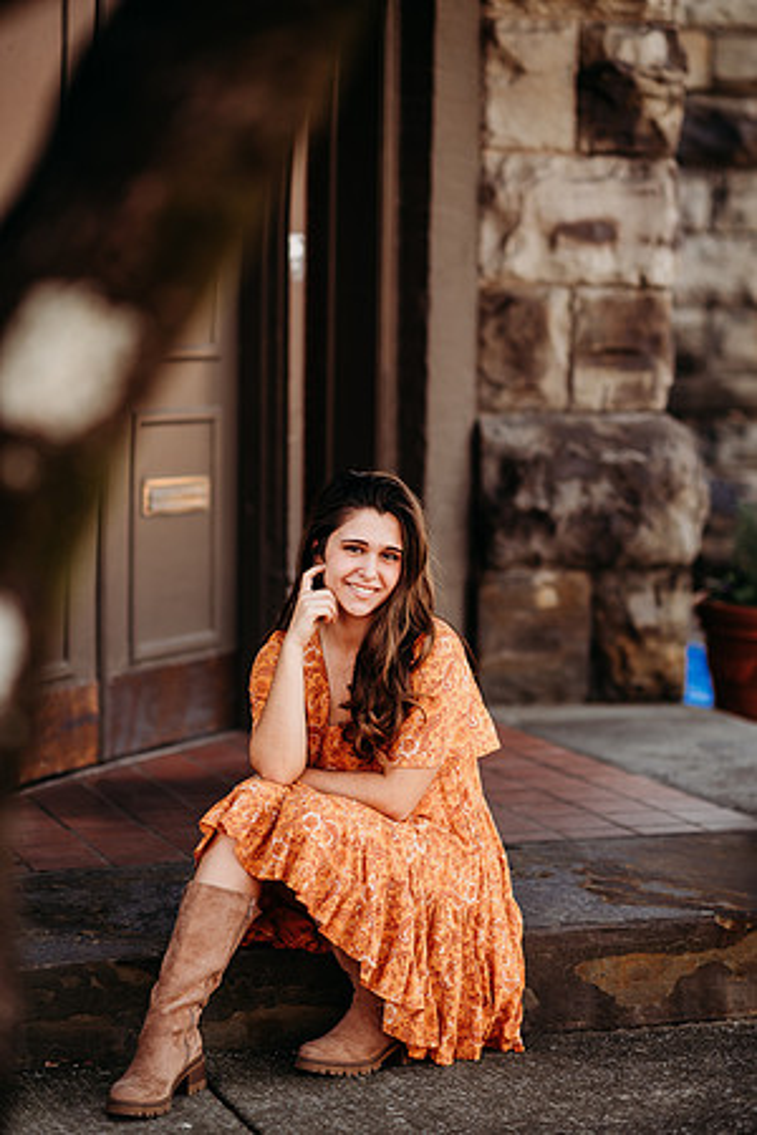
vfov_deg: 23.9
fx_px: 2681
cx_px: 378
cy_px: 568
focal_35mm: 85
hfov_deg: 16.1
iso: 160
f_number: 2
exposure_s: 1/500
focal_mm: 85
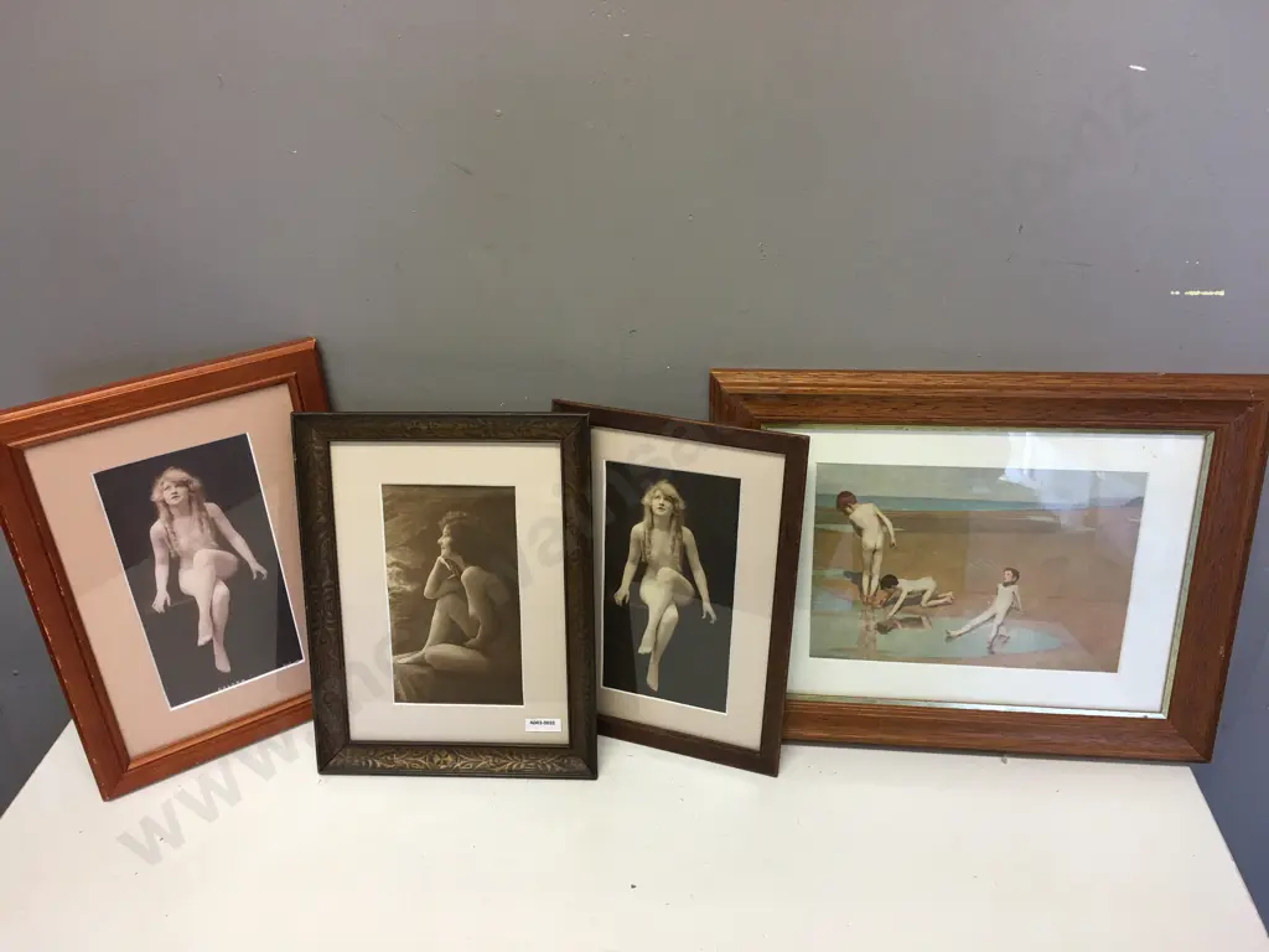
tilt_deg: -29.4
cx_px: 634
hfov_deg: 61.7
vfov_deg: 48.2
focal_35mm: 29
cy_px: 476
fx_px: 1063
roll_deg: +1.0
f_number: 2.2
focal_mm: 4.15
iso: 32
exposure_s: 1/33
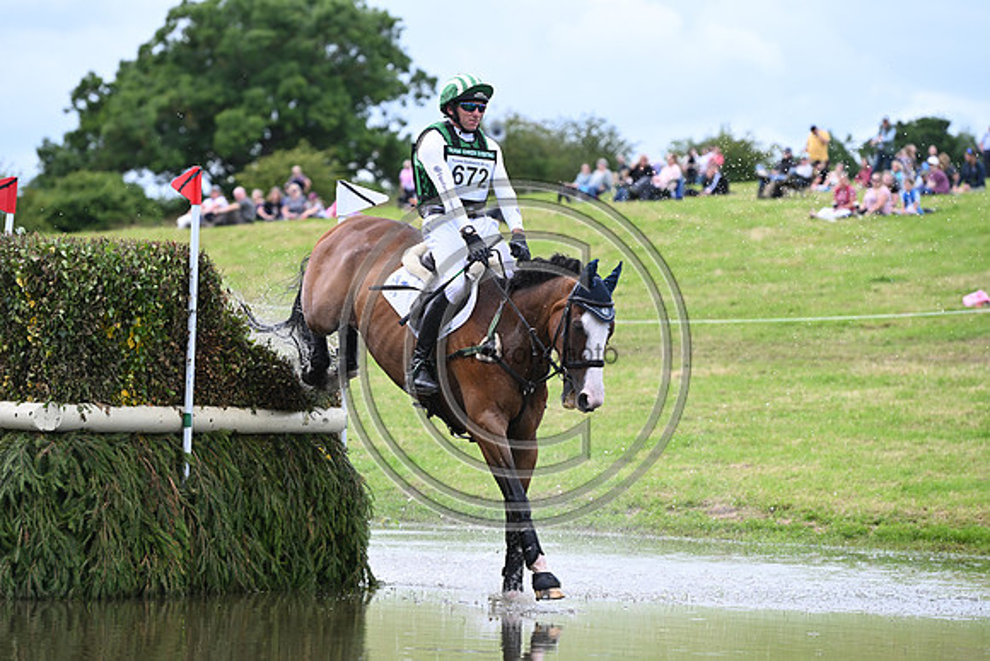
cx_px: 495
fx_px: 4401
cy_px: 330
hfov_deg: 12.8
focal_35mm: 160
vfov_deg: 8.6
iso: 500
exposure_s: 1/1250
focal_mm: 160
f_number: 4.5
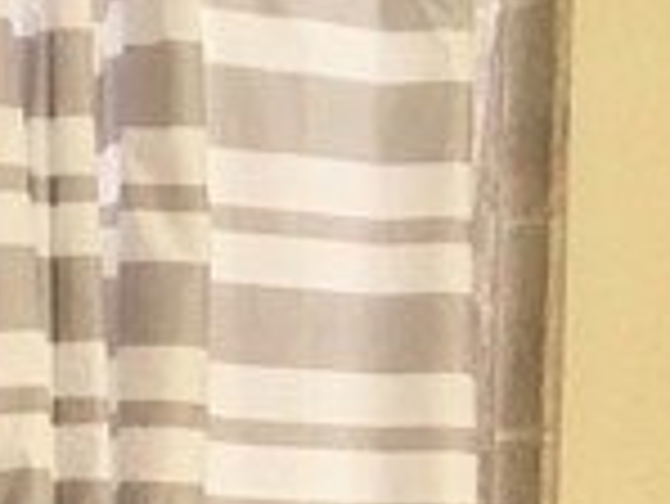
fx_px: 3855
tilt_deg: -5.9
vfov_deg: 7.1
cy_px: 1143
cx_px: 800
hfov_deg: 9.8
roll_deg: -2.4
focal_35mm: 199
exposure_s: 1/30
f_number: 2.2
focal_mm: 4.15
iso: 100
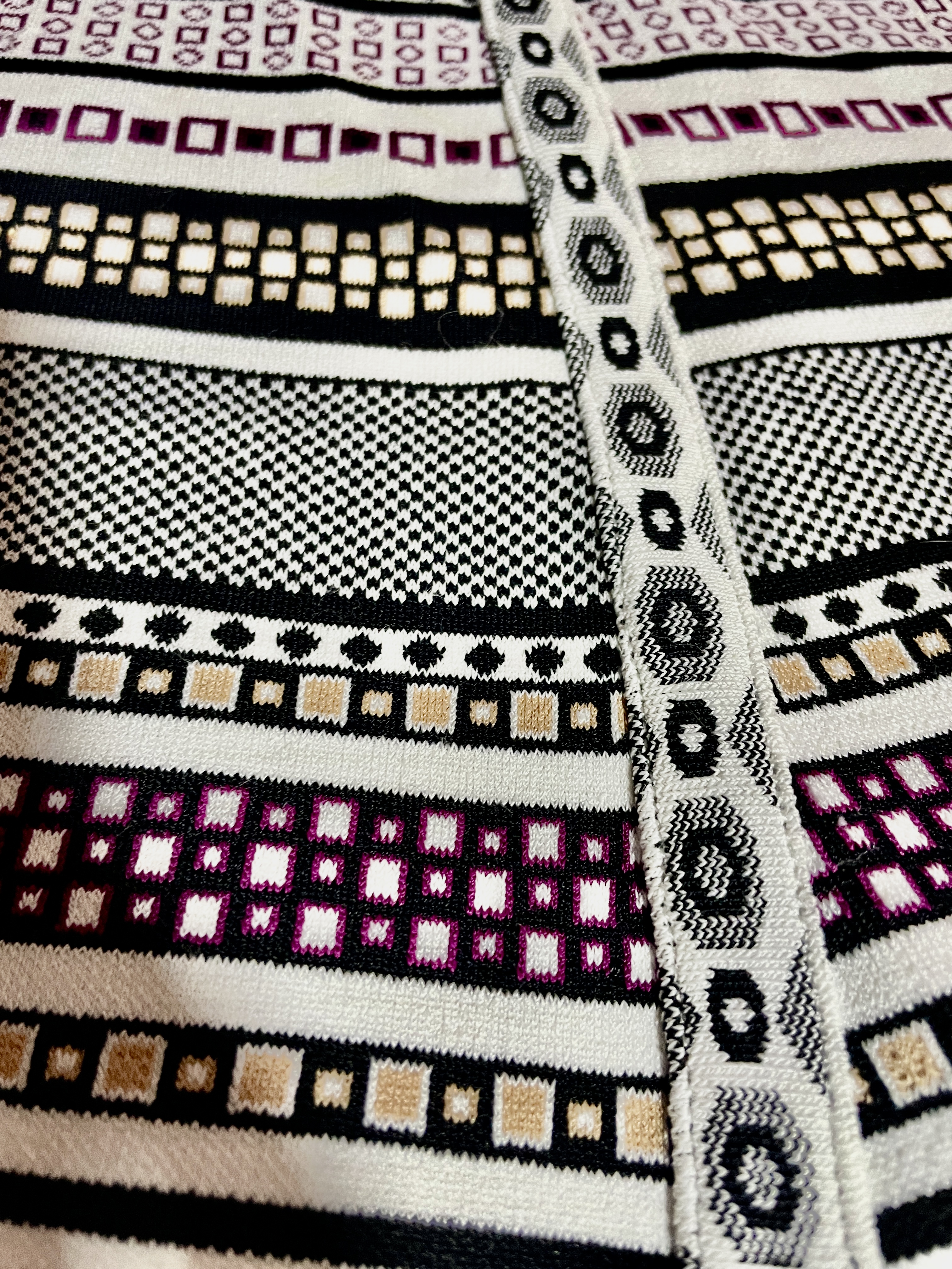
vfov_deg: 67.3
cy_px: 634
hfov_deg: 53.1
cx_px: 476
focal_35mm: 26
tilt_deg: -63.0
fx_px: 953
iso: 320
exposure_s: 1/33
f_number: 1.6
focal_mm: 4.2
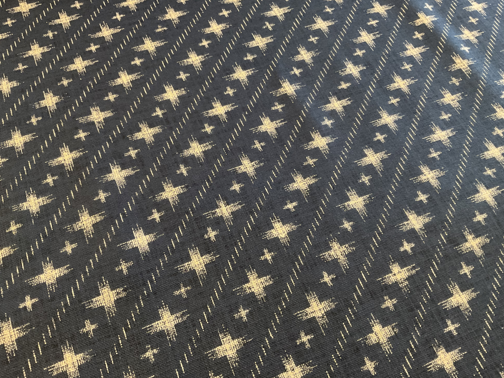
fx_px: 437
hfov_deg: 60.0
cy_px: 193
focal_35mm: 30
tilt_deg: -64.1
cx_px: 246
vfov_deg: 46.8
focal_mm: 3
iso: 320
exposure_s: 1/30
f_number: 1.8
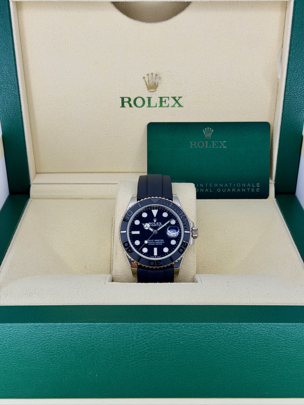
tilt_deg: -26.7
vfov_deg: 39.7
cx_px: 152
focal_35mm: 48
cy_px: 202
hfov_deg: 30.3
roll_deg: -0.2
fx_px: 562
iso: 80
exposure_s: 1/429
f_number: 1.78
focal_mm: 6.76
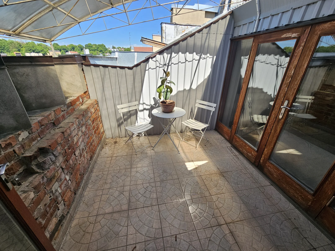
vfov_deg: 89.9
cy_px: 126
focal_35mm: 13
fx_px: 126
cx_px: 168
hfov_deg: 106.2
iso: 50
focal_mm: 2.2
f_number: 2.2
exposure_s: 1/688
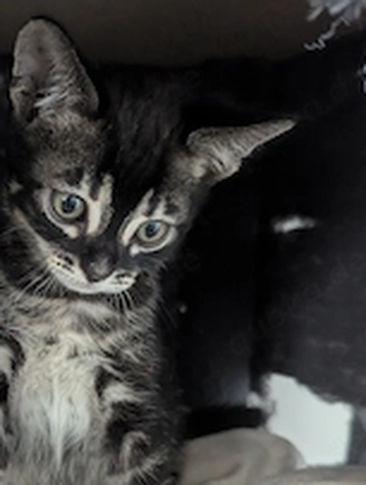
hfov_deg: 29.9
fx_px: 661
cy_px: 337
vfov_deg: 39.7
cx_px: 53
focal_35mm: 47
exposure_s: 1/71.2
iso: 1734
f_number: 1.85
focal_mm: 6.81
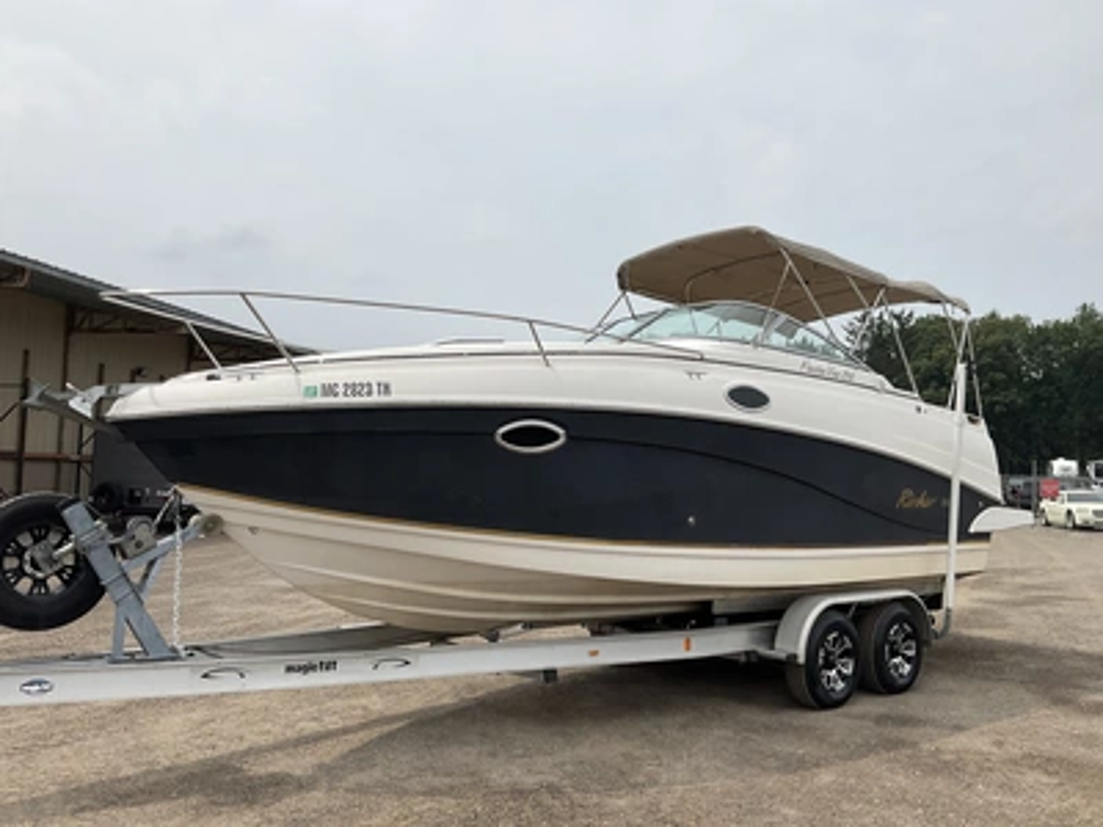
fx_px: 924
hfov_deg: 61.7
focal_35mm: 29
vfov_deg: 48.2
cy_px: 414
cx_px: 552
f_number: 1.8
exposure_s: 1/3788
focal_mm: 3
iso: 25
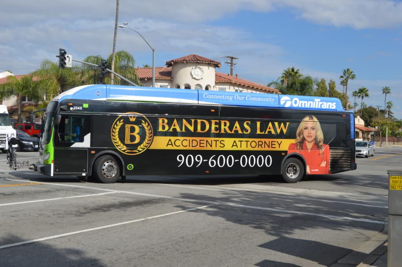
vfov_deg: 28.9
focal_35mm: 46
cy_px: 134
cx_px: 201
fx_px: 519
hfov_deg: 42.4
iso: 100
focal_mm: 31
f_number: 9
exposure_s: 1/320
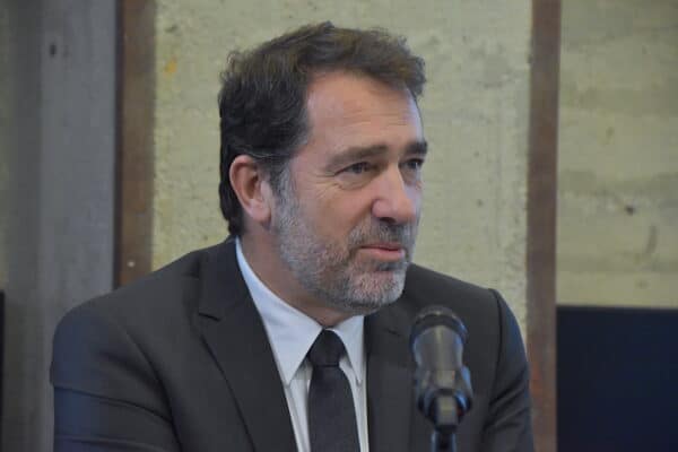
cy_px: 226
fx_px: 3277
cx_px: 339
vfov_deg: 7.9
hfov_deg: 11.8
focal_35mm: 174
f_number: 5.6
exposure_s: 1/250
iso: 5600
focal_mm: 116
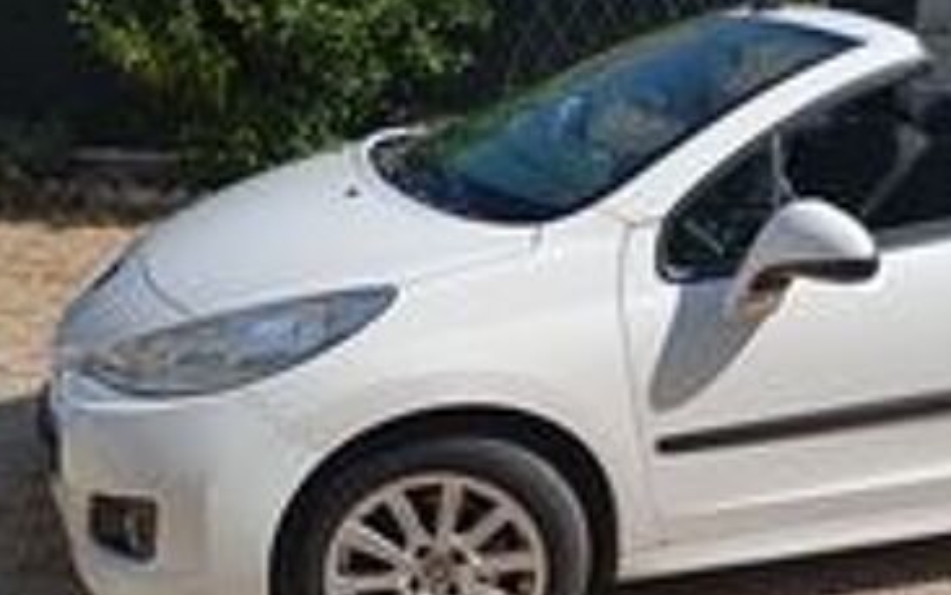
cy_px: 294
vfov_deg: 32.8
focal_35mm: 39
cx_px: 592
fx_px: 1011
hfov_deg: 49.9
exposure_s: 1/799
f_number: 1.8
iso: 100
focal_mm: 4.27
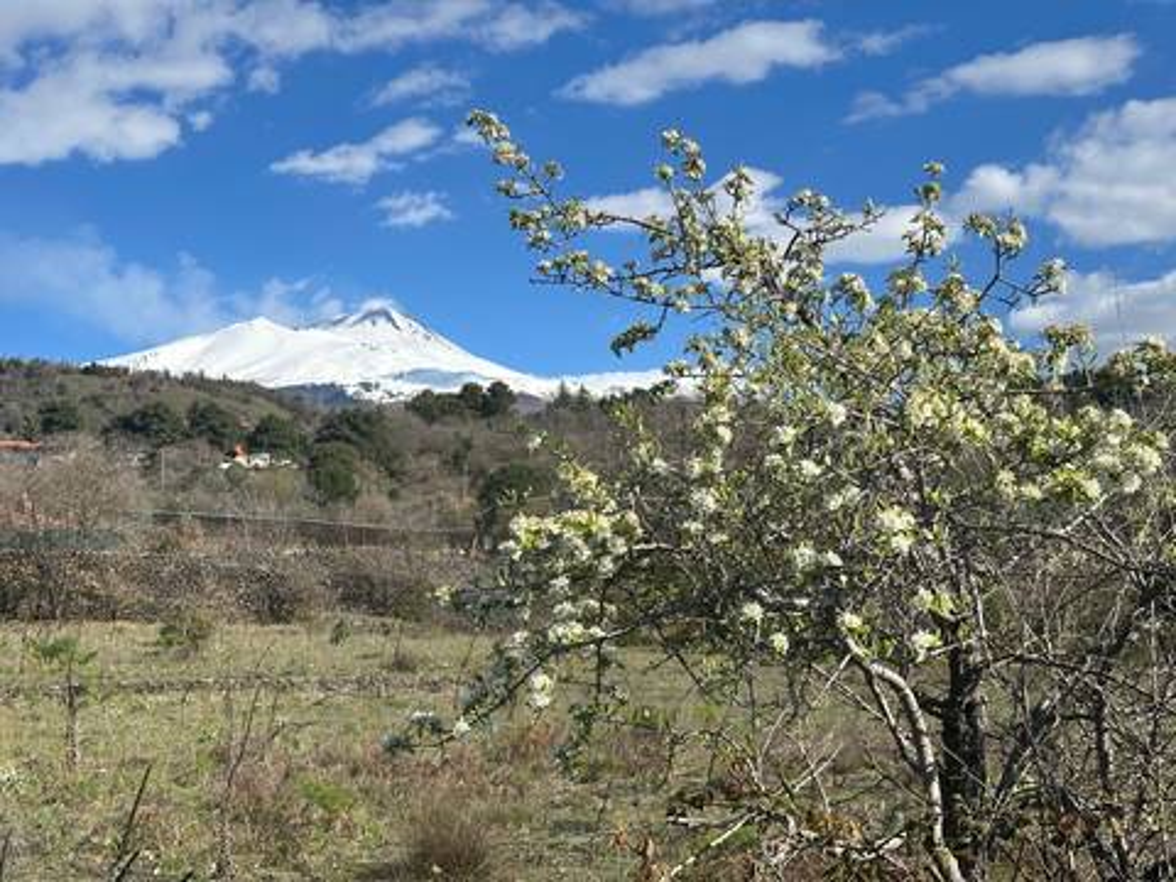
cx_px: 588
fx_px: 1631
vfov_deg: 30.3
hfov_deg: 39.7
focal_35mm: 48
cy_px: 441
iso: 64
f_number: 1.78
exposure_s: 1/4566
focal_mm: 6.86
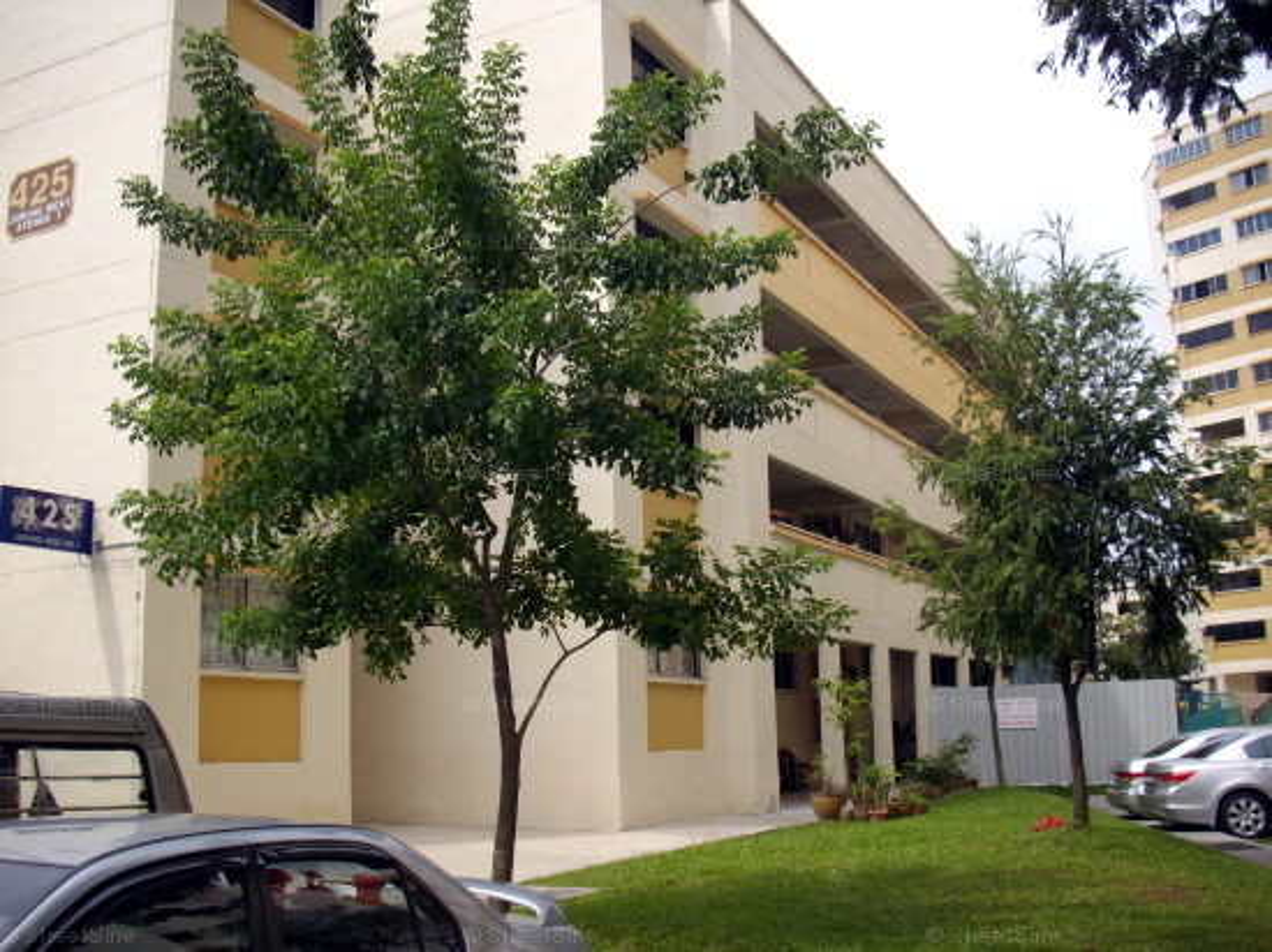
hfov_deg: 50.2
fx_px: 1359
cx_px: 636
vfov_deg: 38.6
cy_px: 476
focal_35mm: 37
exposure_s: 1/200
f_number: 5.6
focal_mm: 6.2
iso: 80
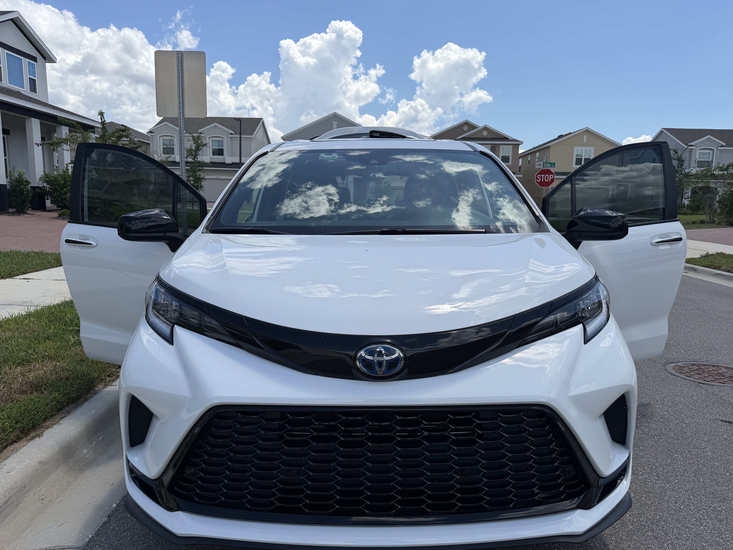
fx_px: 551
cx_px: 373
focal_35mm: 26
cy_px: 297
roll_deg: -1.1
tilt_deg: -8.8
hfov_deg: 67.3
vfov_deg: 53.0
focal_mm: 6.76
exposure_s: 1/6173
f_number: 1.78
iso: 80
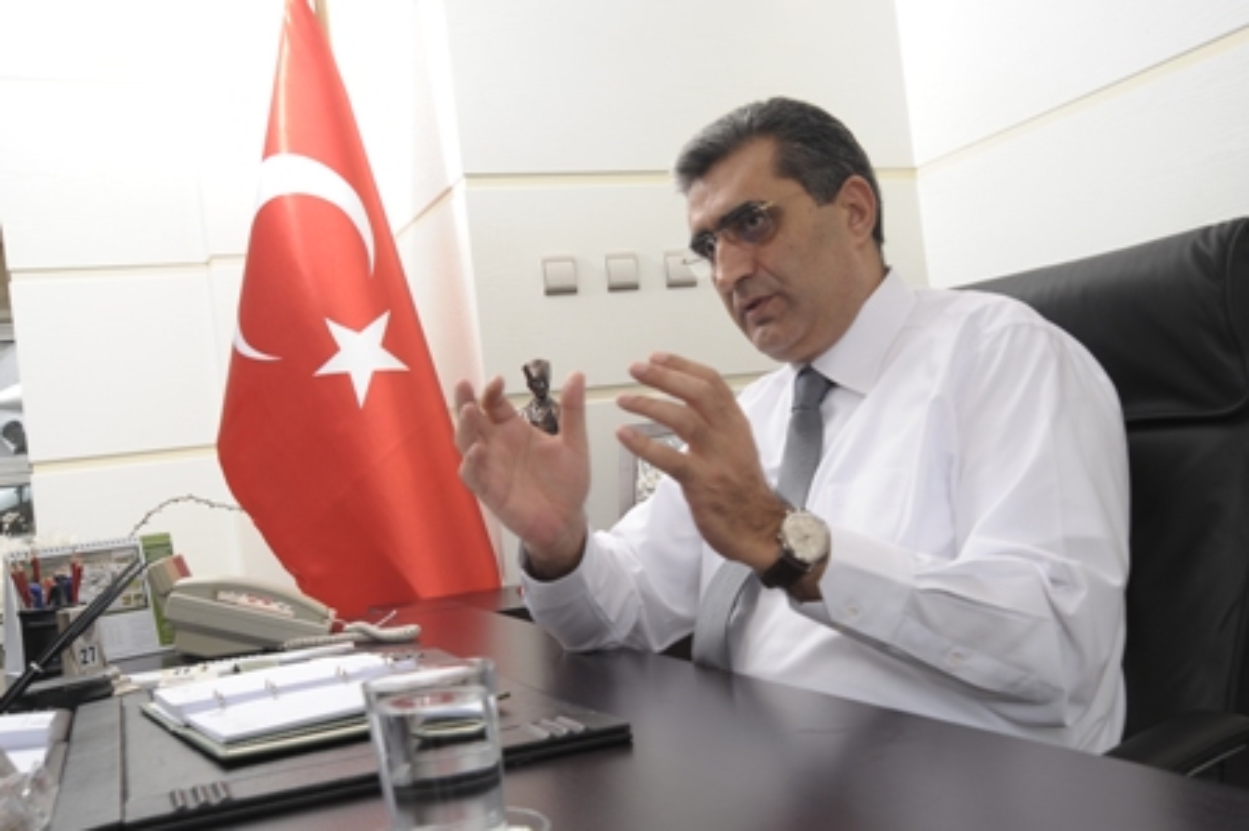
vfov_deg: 35.0
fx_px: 1317
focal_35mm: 38
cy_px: 416
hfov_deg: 50.7
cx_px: 624
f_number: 11
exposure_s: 1/60
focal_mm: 38
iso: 320
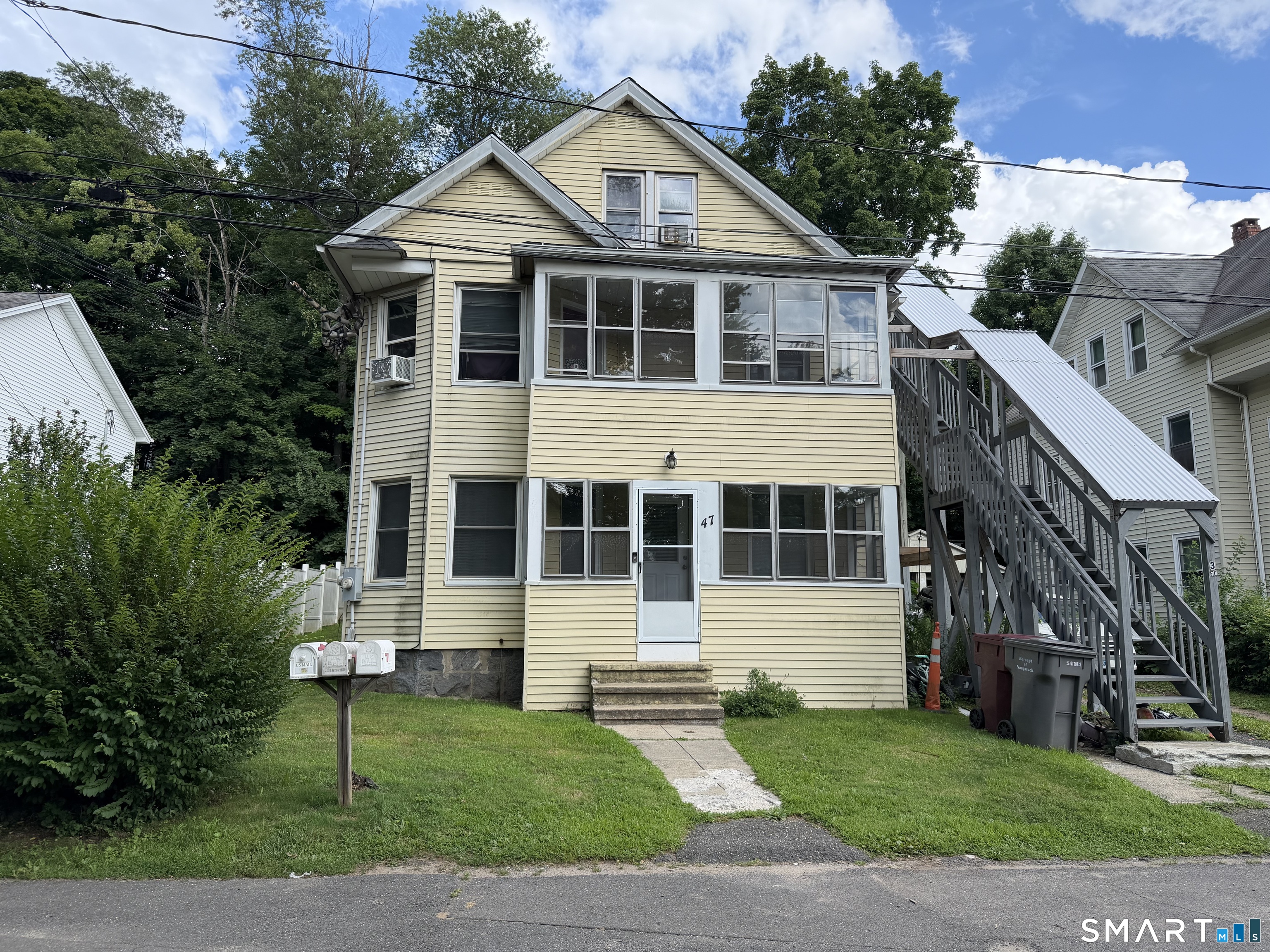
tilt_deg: +8.6
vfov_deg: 56.8
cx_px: 635
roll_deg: -0.4
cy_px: 476
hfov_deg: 71.6
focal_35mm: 24
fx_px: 881
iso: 100
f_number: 1.78
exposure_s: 1/2370
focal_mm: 6.76
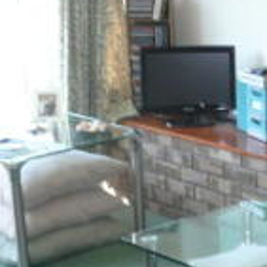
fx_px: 890
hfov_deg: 16.2
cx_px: 340
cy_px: 190
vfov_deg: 17.0
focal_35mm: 102
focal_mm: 4.6
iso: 125
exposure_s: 1/60
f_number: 2.8
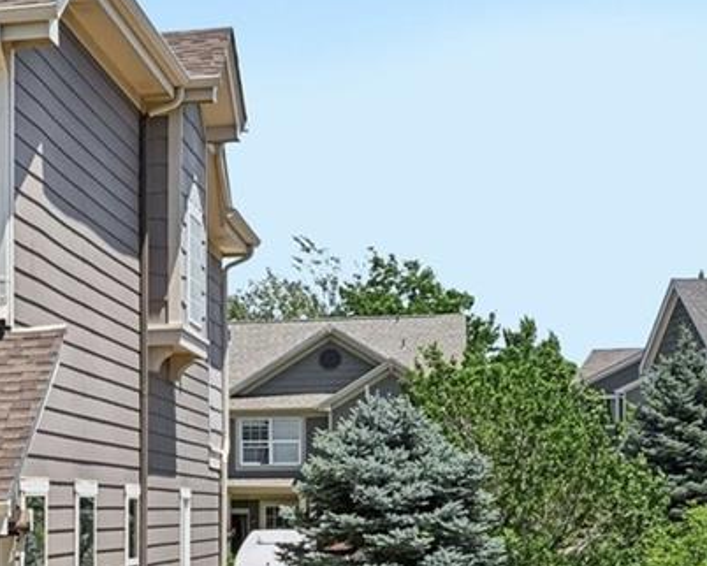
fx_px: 2345
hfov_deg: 14.4
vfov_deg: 13.7
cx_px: -682
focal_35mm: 112
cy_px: 501
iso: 64
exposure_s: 1/60
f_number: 10
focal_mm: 30
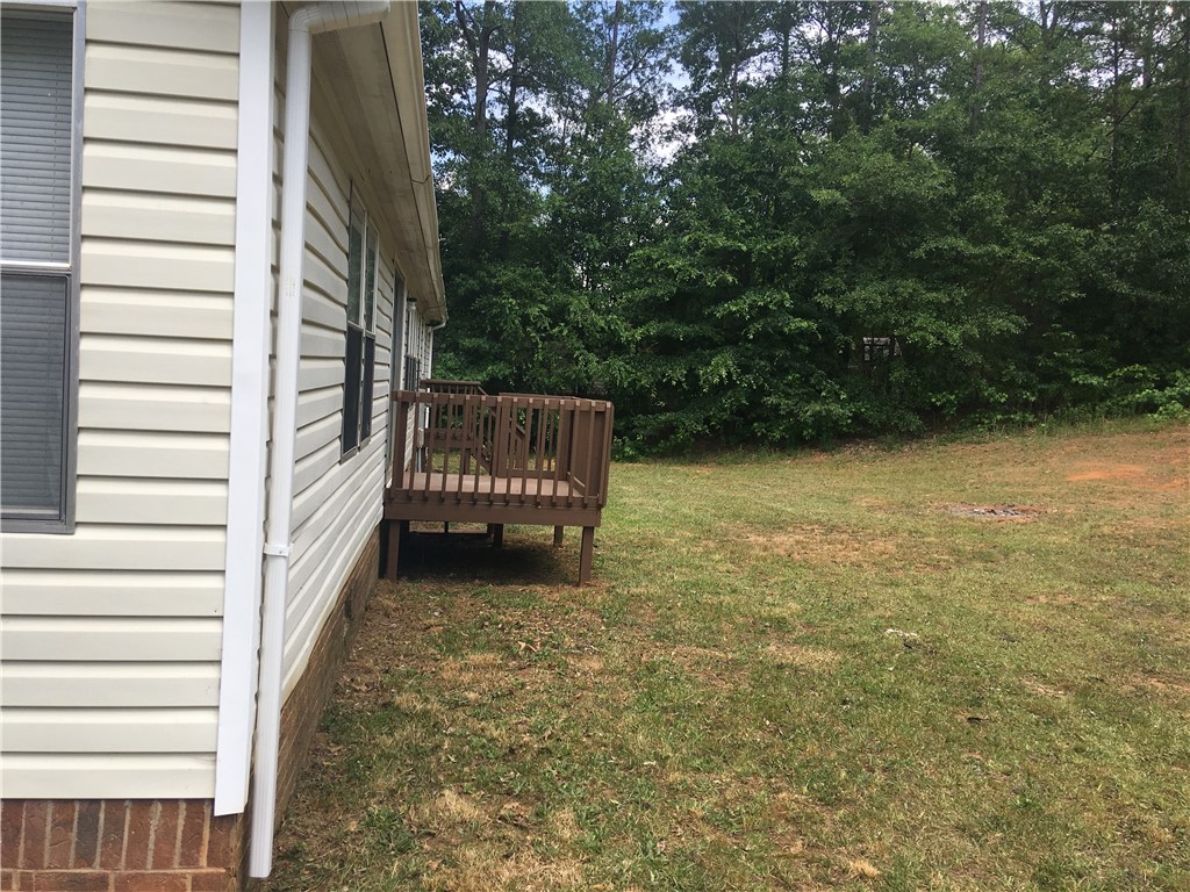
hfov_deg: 61.7
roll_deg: -3.7
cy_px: 446
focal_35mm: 29
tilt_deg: -2.2
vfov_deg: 48.2
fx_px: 997
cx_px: 595
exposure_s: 1/578
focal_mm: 4.15
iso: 25
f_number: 2.2
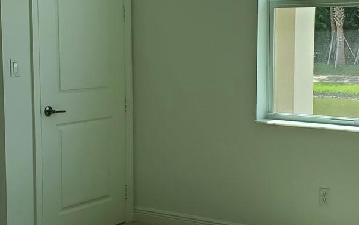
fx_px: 714
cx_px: 225
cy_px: 114
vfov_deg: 17.9
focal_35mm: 73
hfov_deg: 28.1
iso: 50
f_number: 2.4
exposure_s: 1/144
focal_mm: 4.3
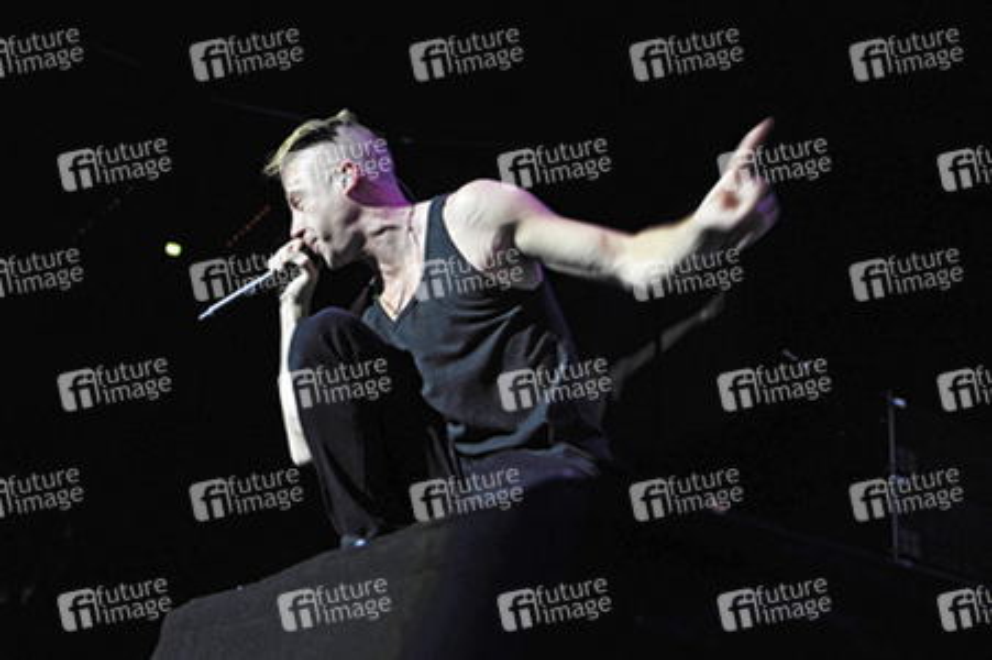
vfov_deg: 38.8
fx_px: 936
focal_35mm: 34
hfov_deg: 55.8
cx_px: 496
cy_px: 330
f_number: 3.2
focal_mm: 34
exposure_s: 1/100
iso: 800
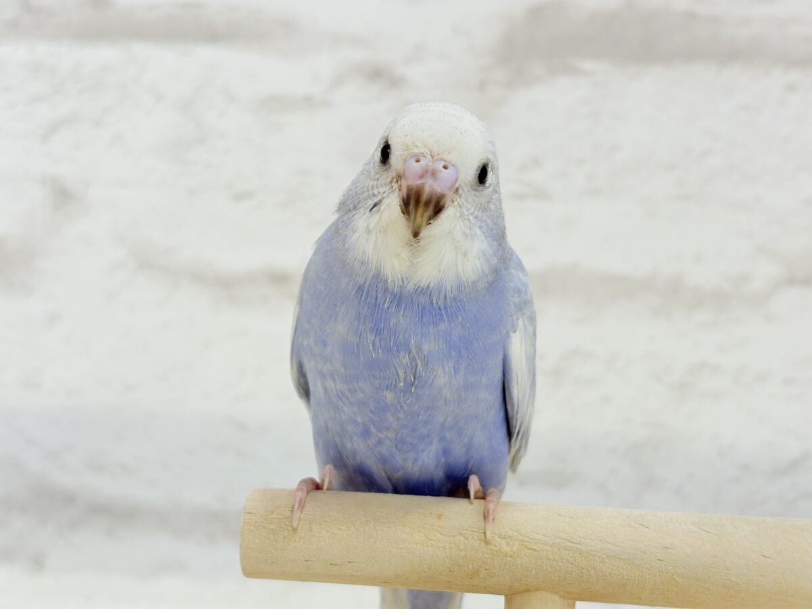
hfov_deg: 36.8
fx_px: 1220
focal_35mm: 52
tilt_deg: -3.5
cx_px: 406
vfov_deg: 28.0
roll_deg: -2.3
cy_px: 304
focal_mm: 5.96
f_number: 1.6
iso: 64
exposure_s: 1/100
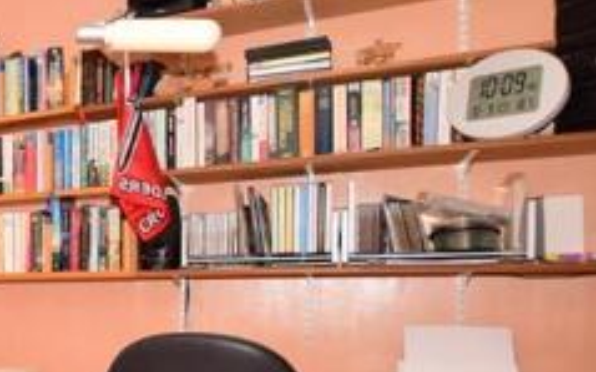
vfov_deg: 29.8
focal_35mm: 42
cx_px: -195
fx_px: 682
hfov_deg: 33.3
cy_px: 298
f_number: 6.3
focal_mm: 10
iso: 200
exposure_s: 1/160
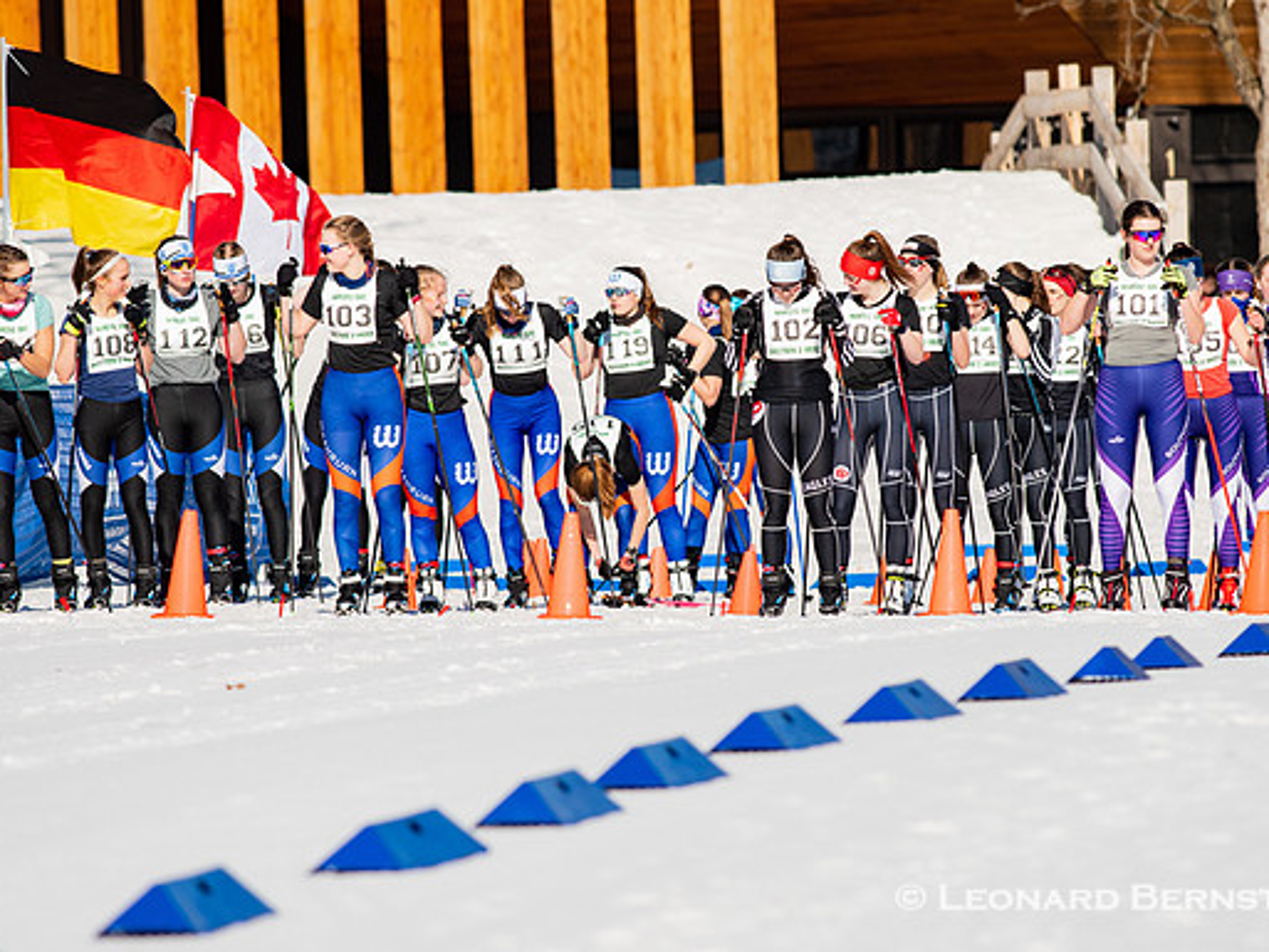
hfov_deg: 4.1
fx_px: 17931
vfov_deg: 3.0
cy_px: 476
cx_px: 660
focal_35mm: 489
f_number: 5.6
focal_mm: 300
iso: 400
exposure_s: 1/2500
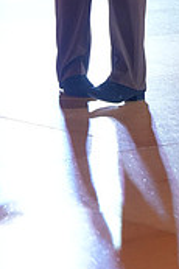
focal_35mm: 205
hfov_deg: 6.7
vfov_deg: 9.7
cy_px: -177
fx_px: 1532
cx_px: 90
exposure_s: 1/400
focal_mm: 61
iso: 3200
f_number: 4
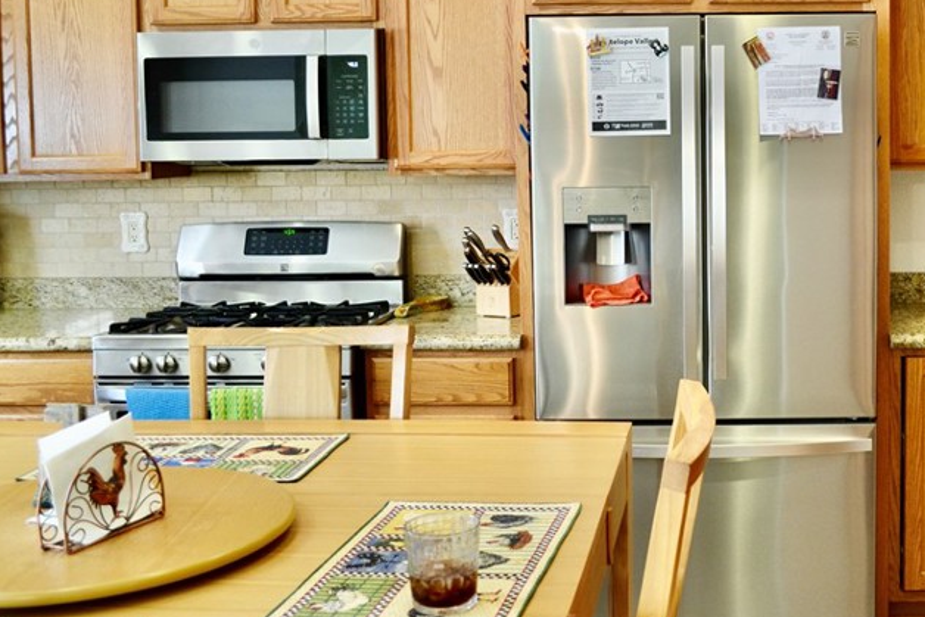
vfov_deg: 30.4
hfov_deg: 42.6
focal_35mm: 44
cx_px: 729
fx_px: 1131
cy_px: 223
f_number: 3.5
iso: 400
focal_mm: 18
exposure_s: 1/30
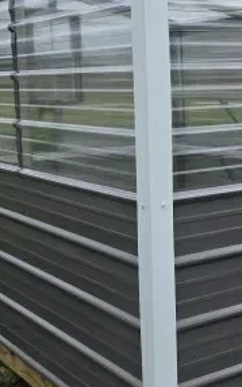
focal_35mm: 68
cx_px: 245
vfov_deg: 30.0
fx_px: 719
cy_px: 129
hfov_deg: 18.6
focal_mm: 6.3
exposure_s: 1/2635
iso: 80
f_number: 1.7
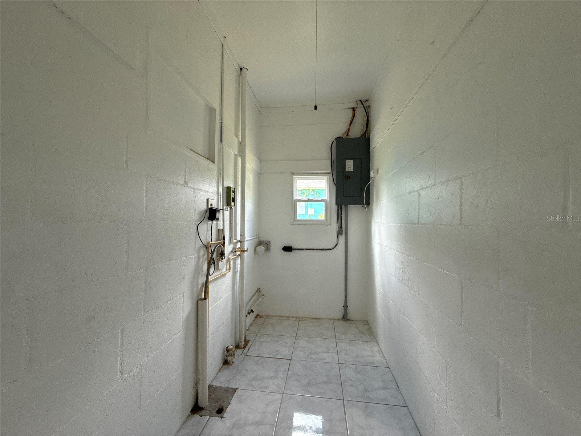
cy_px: 218
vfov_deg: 85.7
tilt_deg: +0.7
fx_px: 235
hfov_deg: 102.1
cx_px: 290
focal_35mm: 14
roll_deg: -0.9
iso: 200
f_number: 2.2
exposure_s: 1/120
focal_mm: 2.22
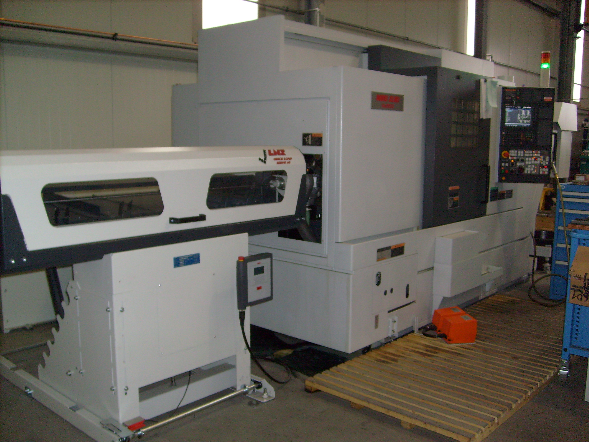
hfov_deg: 52.6
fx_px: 596
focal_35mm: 35
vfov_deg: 40.7
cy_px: 221
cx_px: 294
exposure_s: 1/45
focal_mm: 5.8
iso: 100
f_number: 2.8
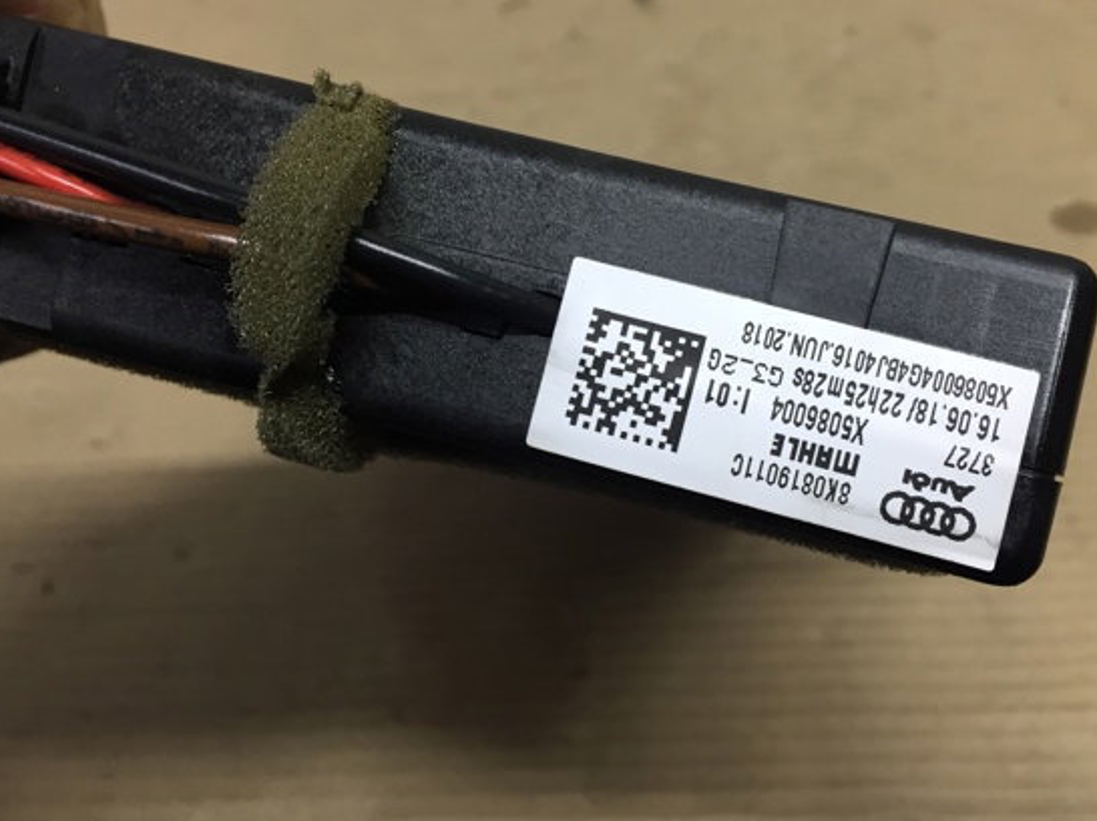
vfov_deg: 41.7
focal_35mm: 34
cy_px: 353
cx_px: 601
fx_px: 1077
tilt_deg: -46.1
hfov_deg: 53.9
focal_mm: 4.15
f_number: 2.2
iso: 50
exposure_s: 1/33
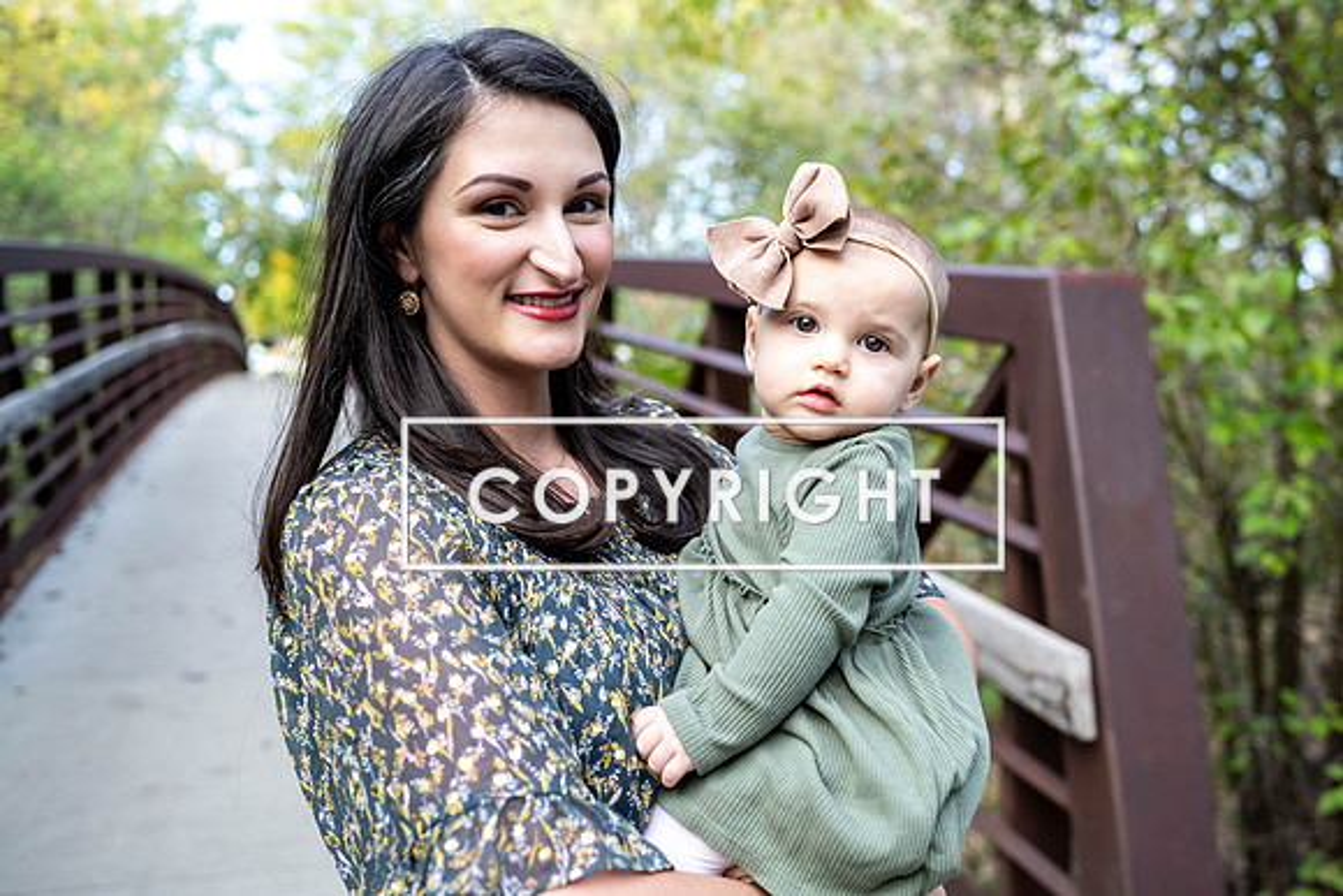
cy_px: 448
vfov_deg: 37.9
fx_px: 1306
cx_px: 672
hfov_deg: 54.4
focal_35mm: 35
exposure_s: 1/200
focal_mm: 35
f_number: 3.2
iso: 160
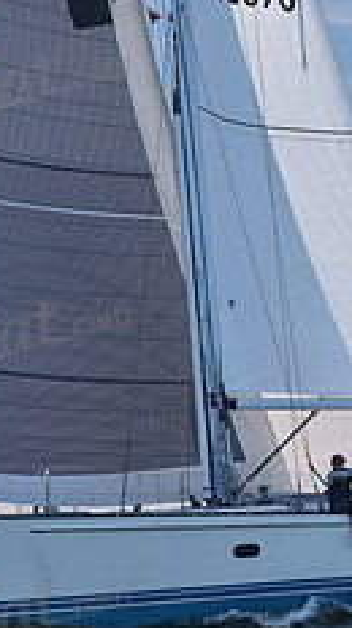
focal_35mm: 257
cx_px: 273
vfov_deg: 8.4
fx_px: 4277
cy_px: 456
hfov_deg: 4.7
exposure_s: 1/800
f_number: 3.5
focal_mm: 98
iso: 200
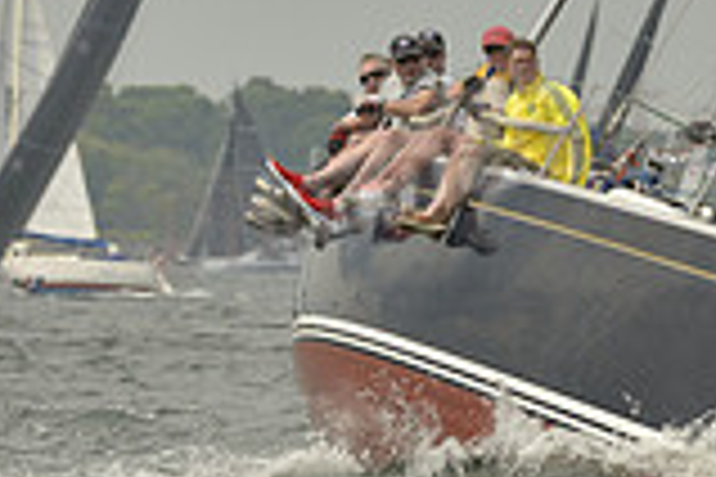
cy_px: 335
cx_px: 1022
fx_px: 23944
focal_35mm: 1204
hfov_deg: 1.7
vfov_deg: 1.1
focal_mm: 330
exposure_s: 1/1000
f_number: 9
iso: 280
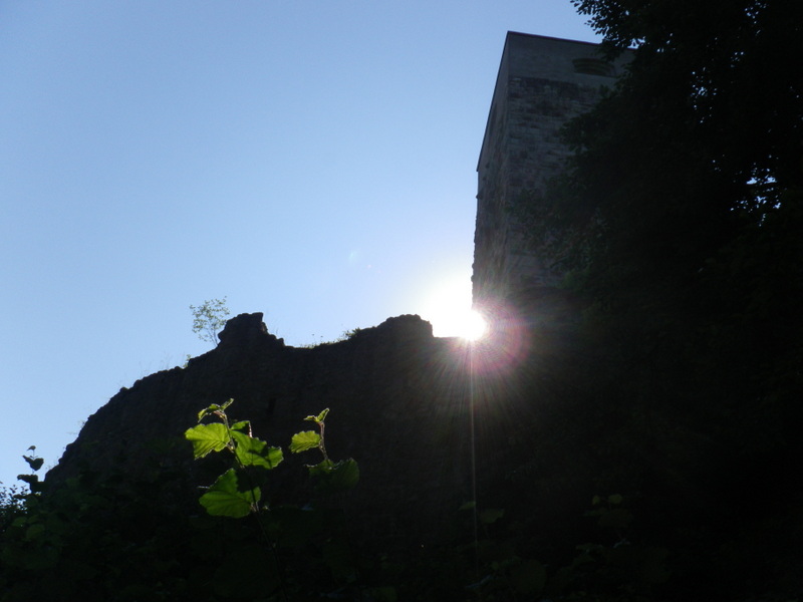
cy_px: 301
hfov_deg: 52.6
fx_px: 812
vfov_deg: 40.7
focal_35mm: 35
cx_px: 402
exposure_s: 1/400
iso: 64
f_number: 6.3
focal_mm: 6.2
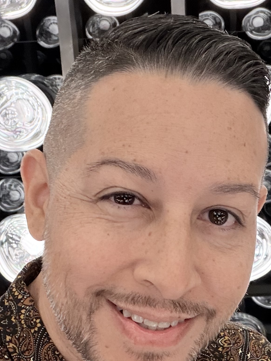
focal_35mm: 60
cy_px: 207
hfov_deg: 24.4
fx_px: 626
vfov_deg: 32.1
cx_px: 158
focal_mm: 2.71
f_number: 1.9
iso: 320
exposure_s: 1/31
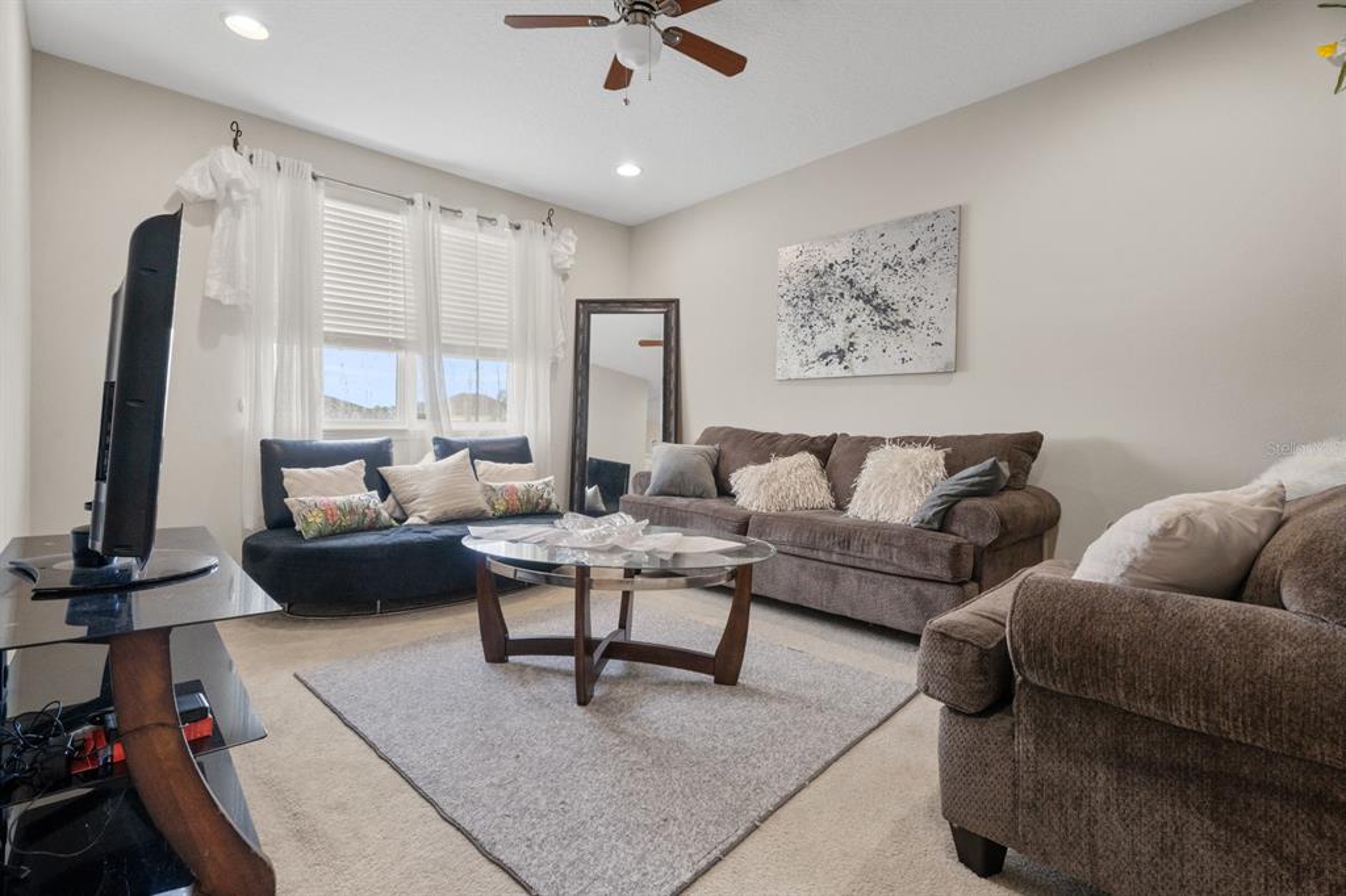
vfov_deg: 73.7
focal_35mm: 16
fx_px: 598
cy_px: 448
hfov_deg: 96.8
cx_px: 673
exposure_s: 1/2
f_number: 9
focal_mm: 16
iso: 800
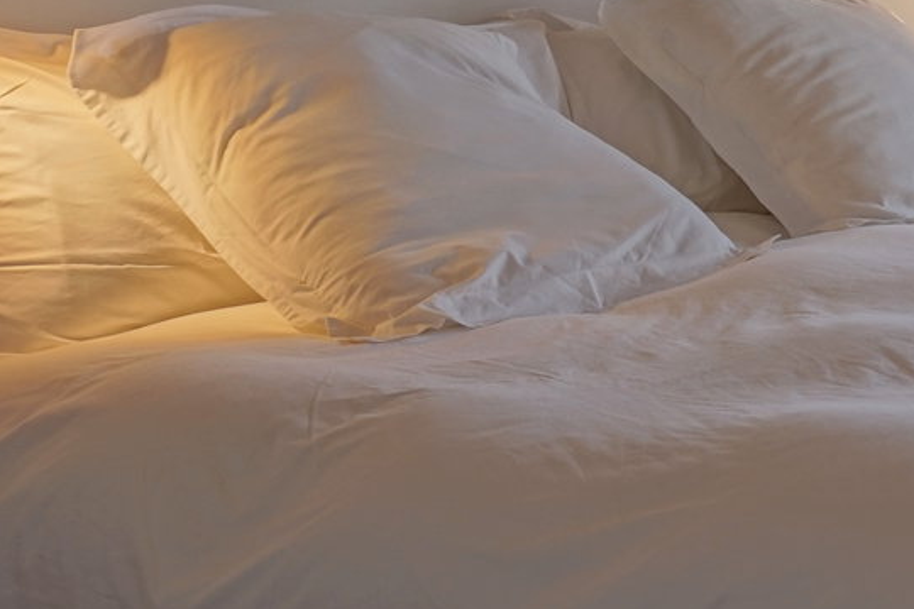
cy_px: -19
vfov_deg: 16.7
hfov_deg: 22.4
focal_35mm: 80
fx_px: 2031
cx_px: 1224
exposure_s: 1/100
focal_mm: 16
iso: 100
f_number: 5
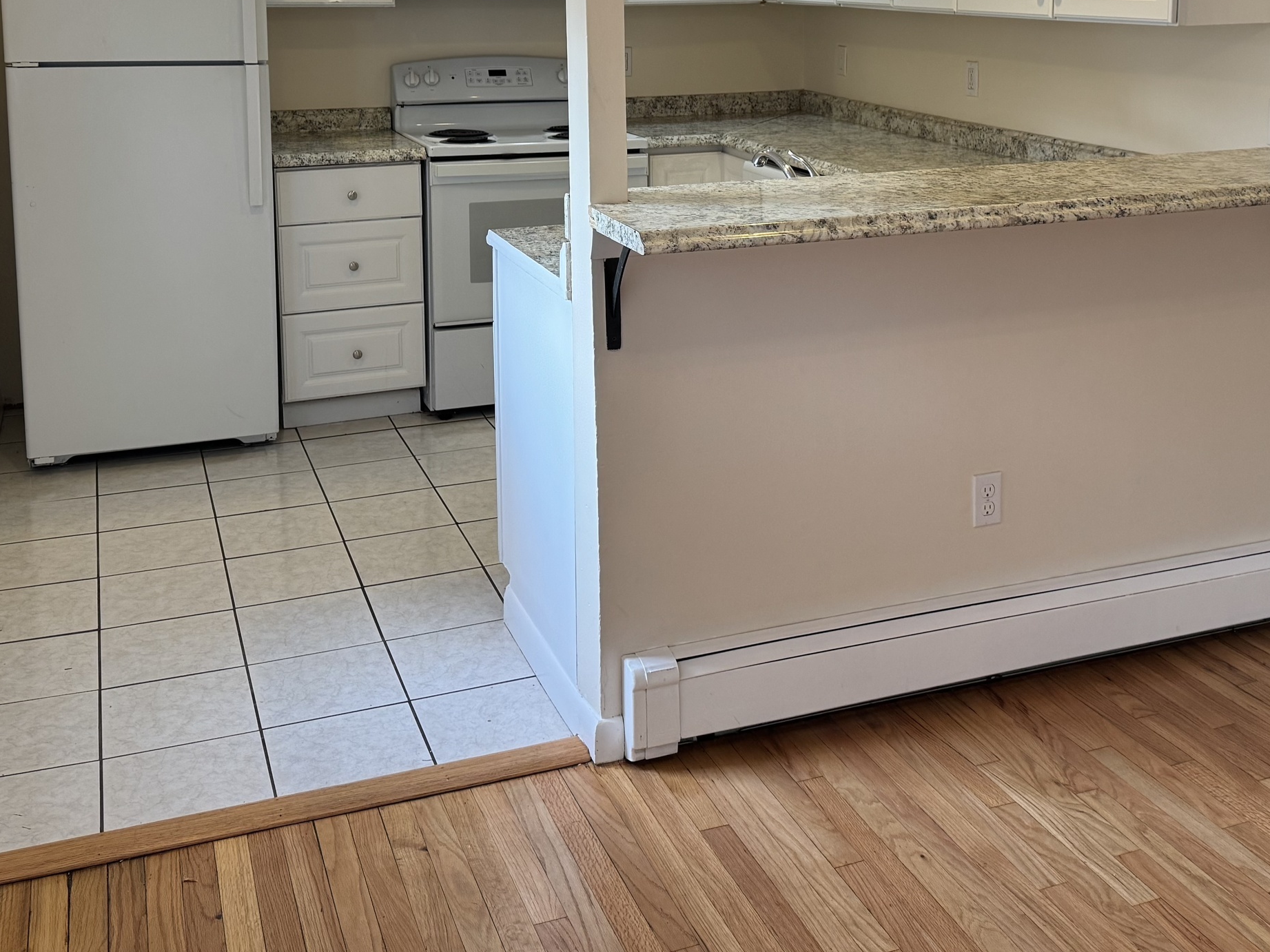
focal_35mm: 40
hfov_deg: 46.7
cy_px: 166
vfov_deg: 34.6
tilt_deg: -9.6
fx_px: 1467
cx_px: 703
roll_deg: +0.2
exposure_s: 1/120
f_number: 1.78
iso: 160
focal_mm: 6.76
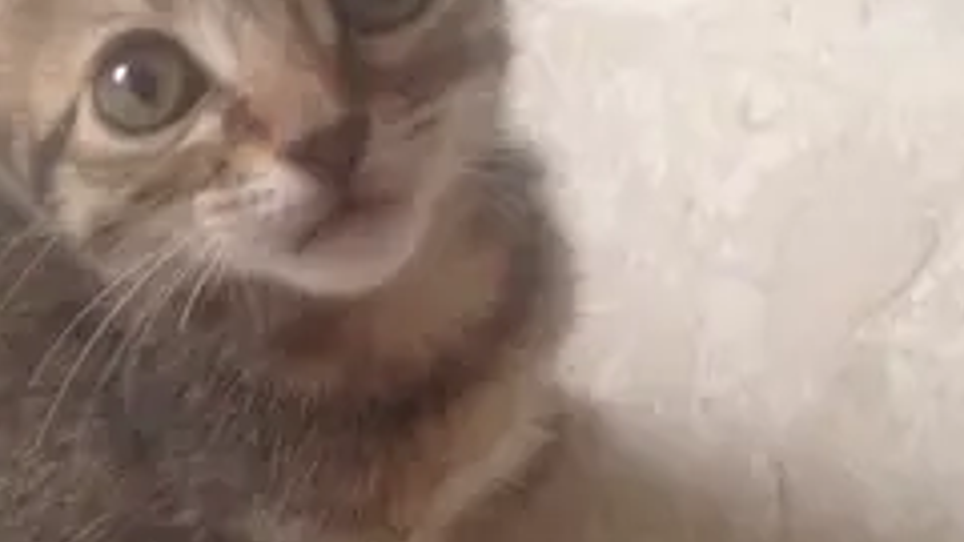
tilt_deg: -58.8
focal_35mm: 75
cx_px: 374
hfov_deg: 28.1
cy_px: 235
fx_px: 1917
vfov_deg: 16.1
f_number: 2.4
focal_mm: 4.12
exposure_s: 1/20
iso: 200
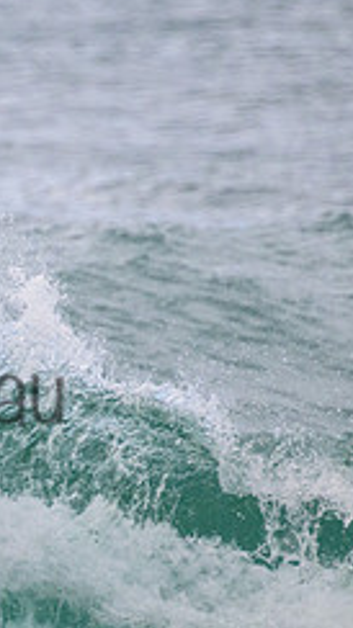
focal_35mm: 2394
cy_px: 277
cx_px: -339
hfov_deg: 0.5
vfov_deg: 0.9
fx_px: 39892
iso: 2200
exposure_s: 1/2000
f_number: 13
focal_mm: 800
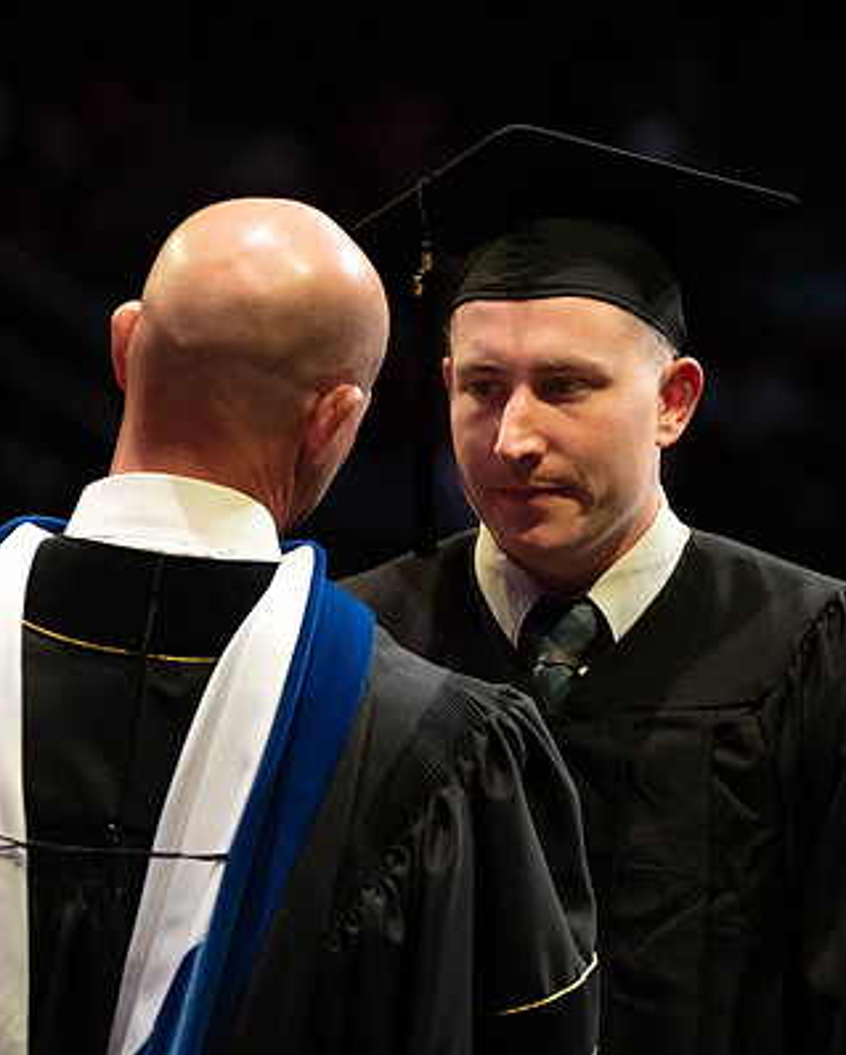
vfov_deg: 6.6
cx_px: 758
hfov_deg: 5.3
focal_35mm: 294
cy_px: 530
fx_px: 9191
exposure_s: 1/320
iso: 1600
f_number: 4.5
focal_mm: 185
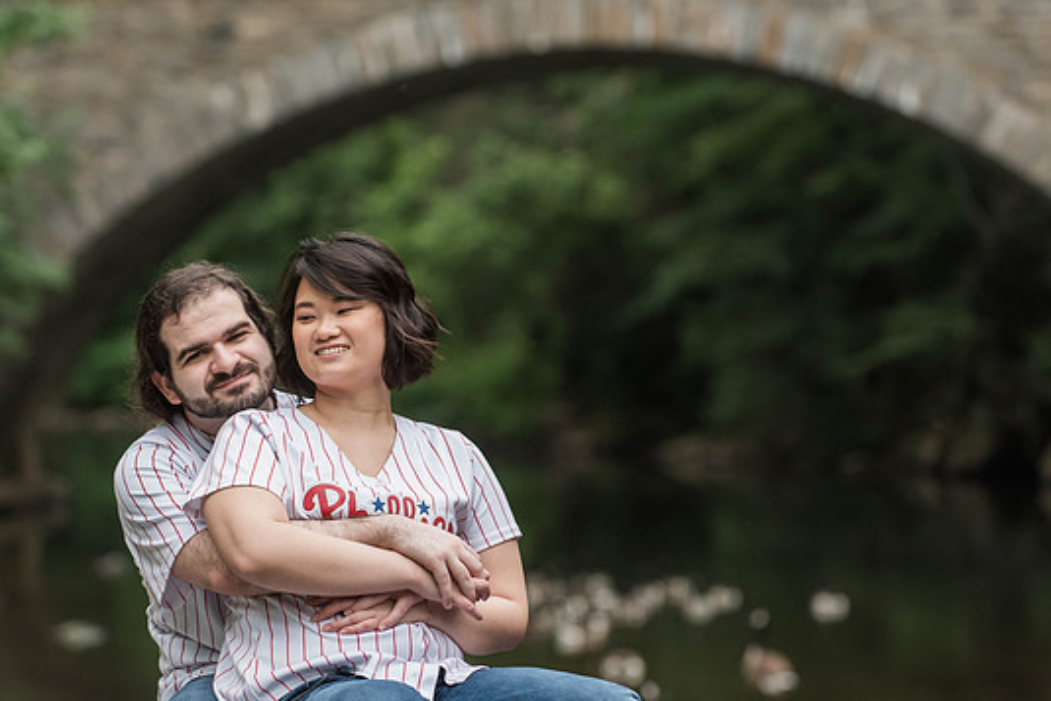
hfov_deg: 12.0
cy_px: 338
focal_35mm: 171
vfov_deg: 8.0
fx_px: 4993
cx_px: 533
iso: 1600
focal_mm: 150
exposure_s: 1/800
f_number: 4
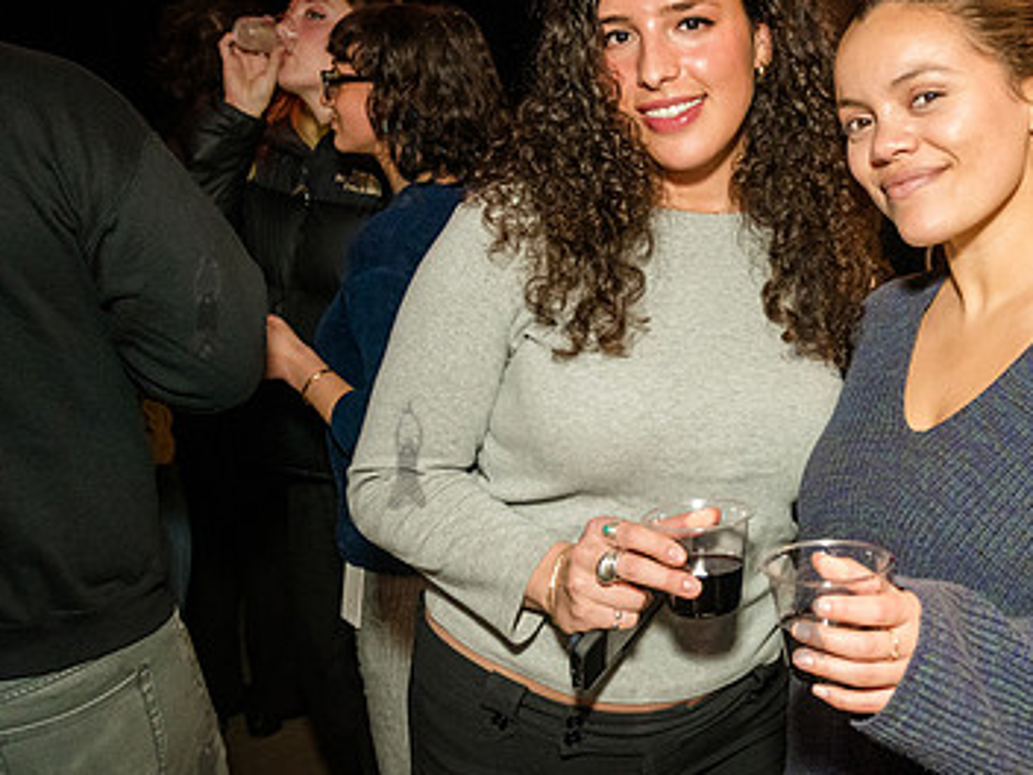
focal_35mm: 49
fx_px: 1462
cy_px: 261
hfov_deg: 37.7
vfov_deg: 29.5
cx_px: 810
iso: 4000
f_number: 4
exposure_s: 1/160
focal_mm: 27
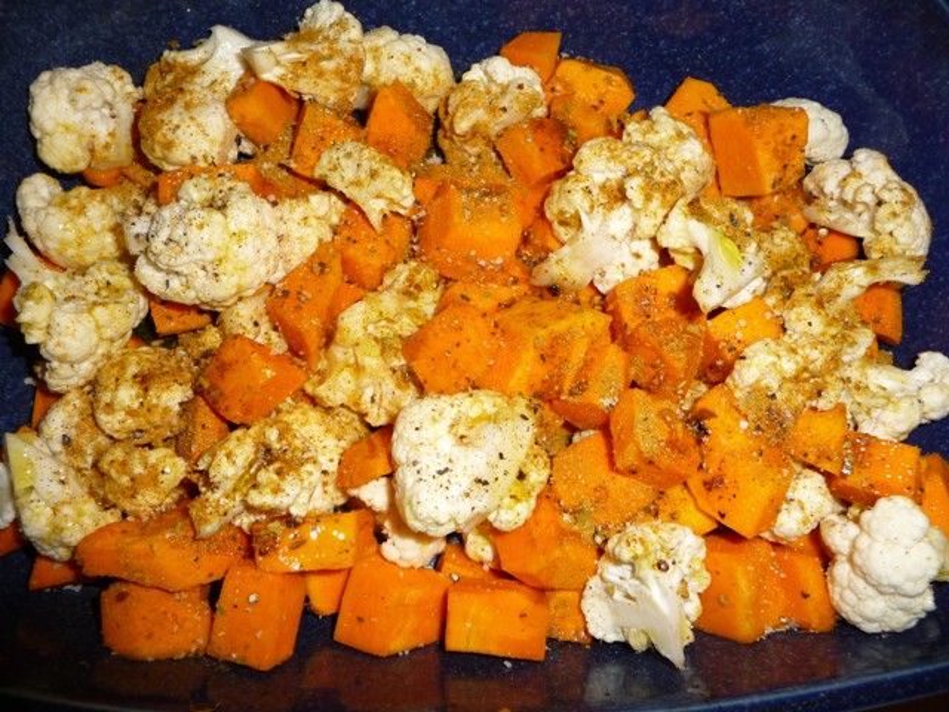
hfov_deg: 63.4
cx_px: 474
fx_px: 768
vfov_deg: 49.7
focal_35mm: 28
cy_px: 356
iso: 100
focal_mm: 4.7
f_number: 3.3
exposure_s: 1/30
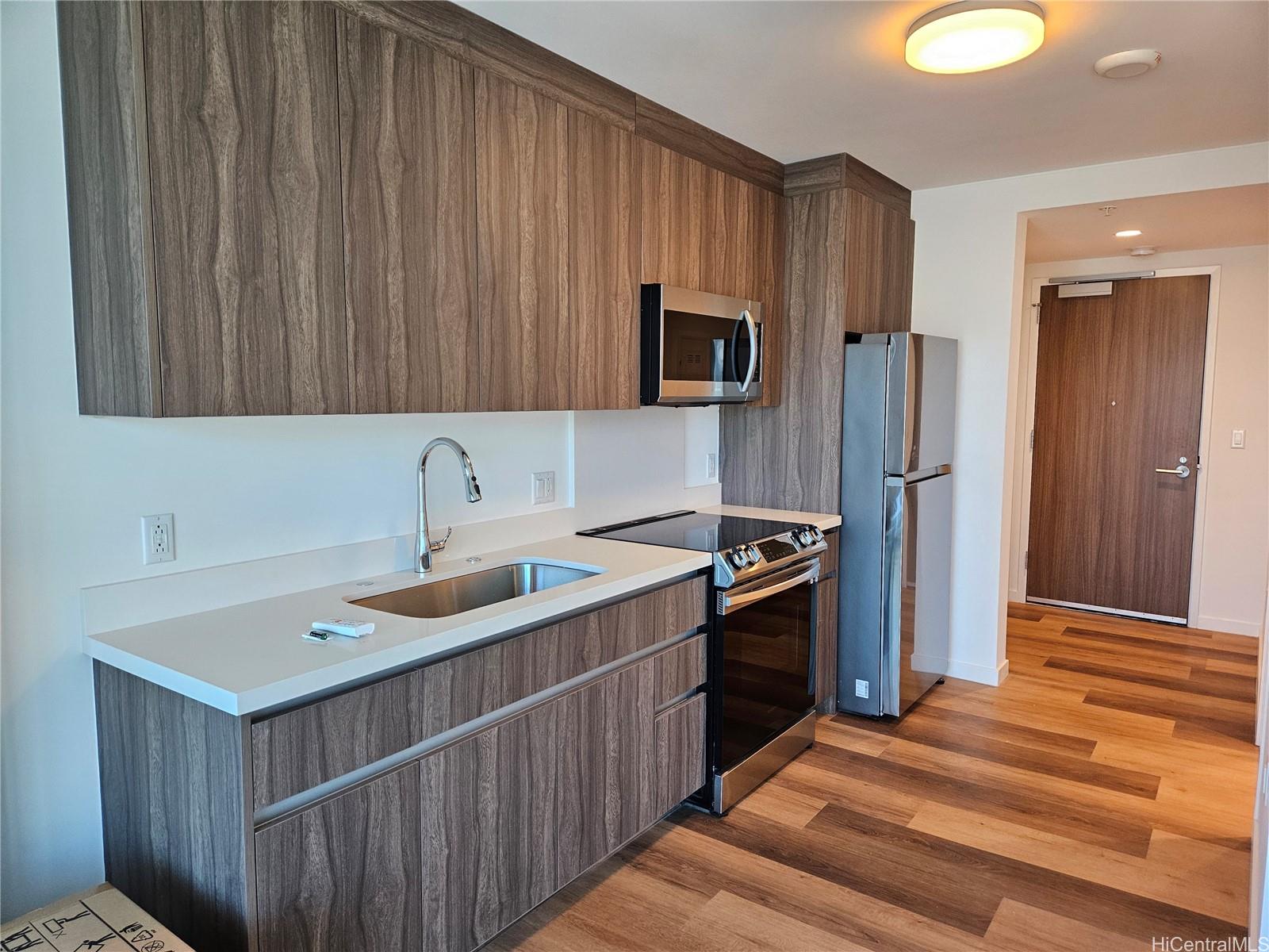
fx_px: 843
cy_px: 476
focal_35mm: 23
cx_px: 634
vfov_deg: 58.9
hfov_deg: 73.9
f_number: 1.8
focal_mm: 5.4
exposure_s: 1/120
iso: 250
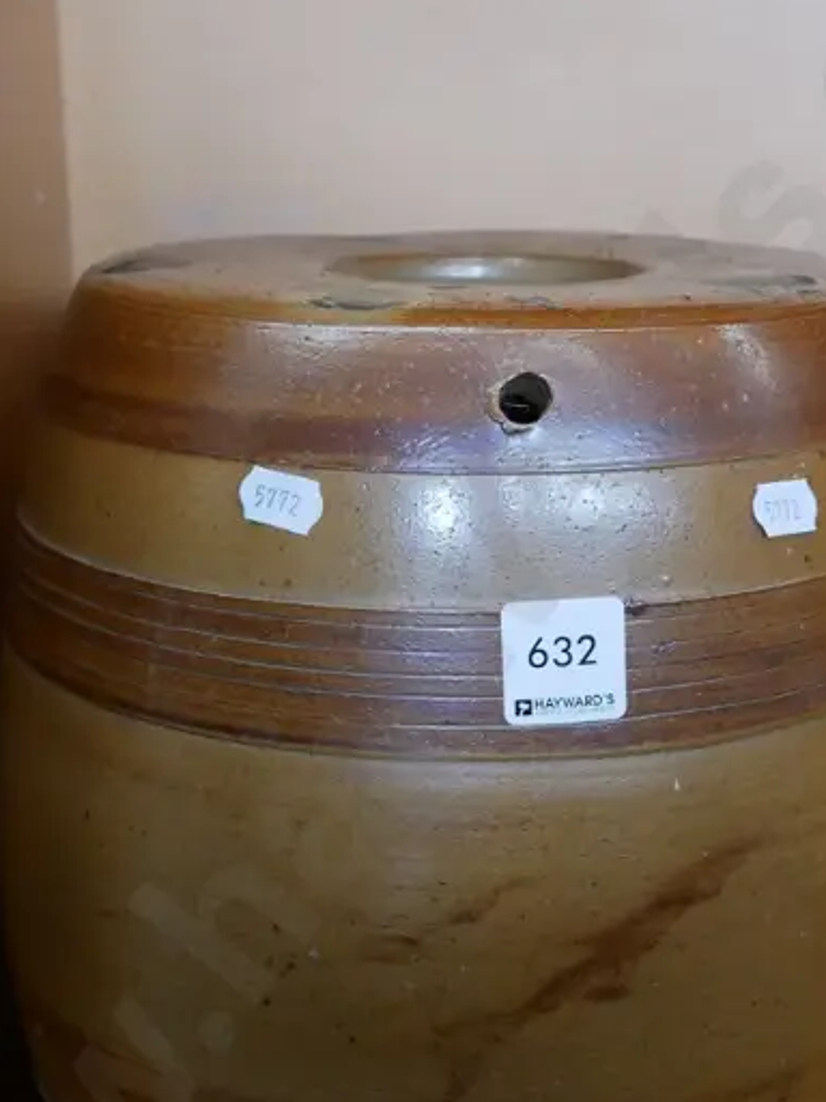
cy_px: 568
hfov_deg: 26.0
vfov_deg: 34.3
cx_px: 512
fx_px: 1782
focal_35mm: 56
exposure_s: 1/60
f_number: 4
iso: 1600
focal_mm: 14
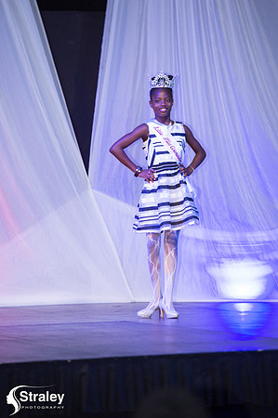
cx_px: 139
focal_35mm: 185
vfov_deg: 11.1
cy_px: 209
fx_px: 2148
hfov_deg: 7.4
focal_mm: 185
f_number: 5
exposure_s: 1/200
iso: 3200
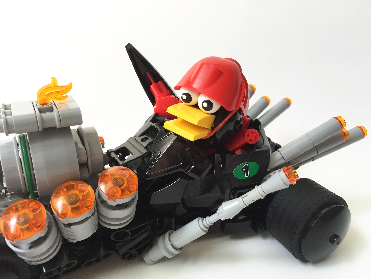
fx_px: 311
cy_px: 140
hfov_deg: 61.7
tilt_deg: -23.5
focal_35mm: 29
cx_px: 186
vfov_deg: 48.2
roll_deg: -0.6
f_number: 2.2
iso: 32
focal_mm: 4.15
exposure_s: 1/40
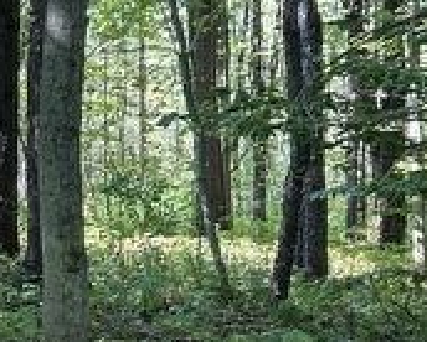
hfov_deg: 14.9
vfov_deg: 13.1
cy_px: 248
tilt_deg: -2.2
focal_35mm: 118
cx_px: -248
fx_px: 1493
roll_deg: +0.7
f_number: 1.5
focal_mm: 5.7
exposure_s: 1/121
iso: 125
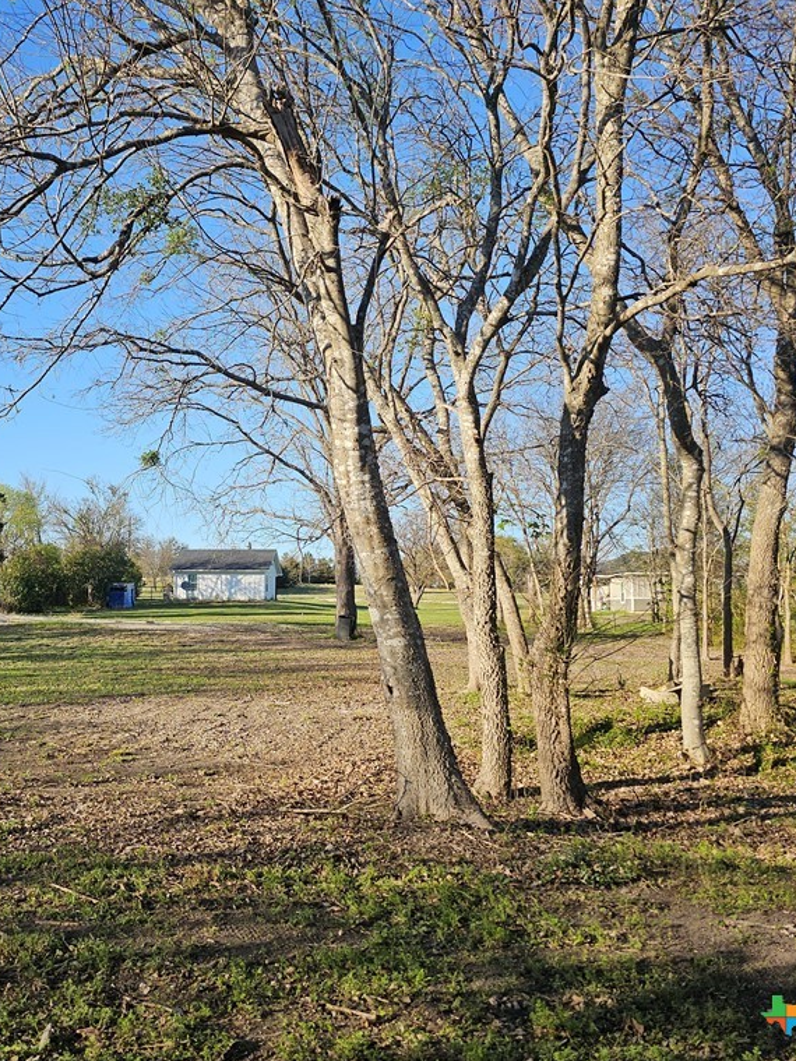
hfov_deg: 44.6
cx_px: 250
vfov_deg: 58.4
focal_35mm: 31
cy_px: 528
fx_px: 950
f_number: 1.7
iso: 10
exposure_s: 1/451
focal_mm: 6.3
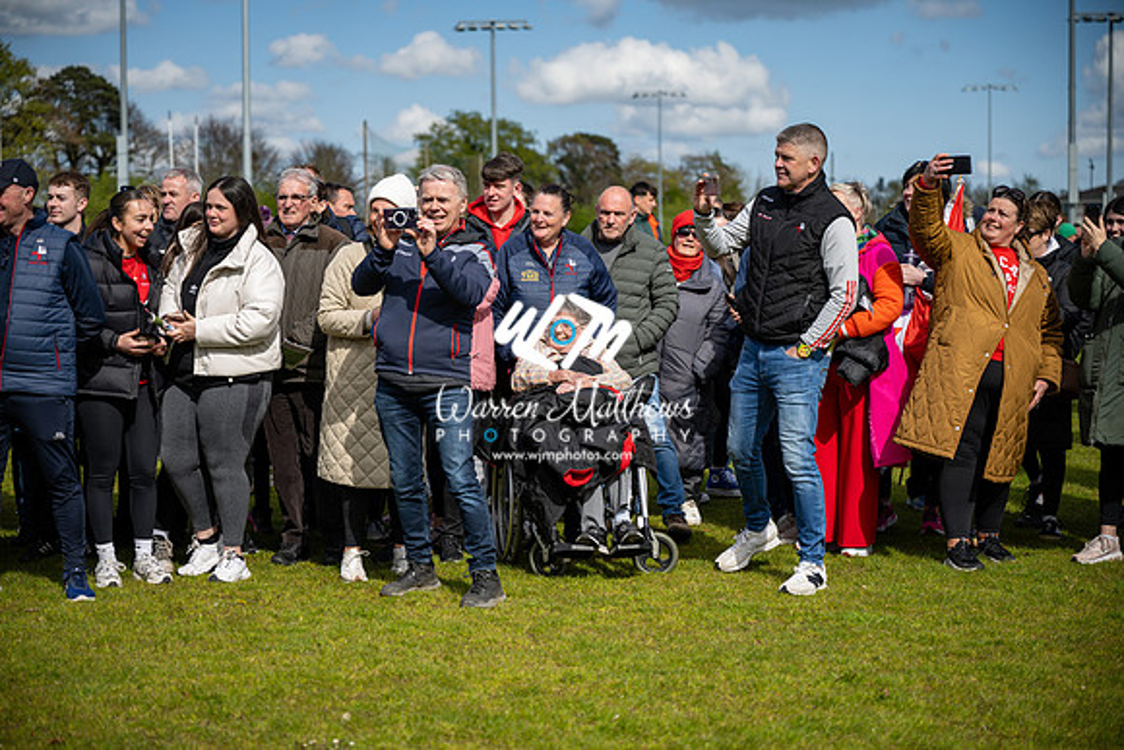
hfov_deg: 28.8
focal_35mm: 70
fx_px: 2186
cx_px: 562
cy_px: 375
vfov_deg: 19.5
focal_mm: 70
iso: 100
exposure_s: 1/1600
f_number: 2.8
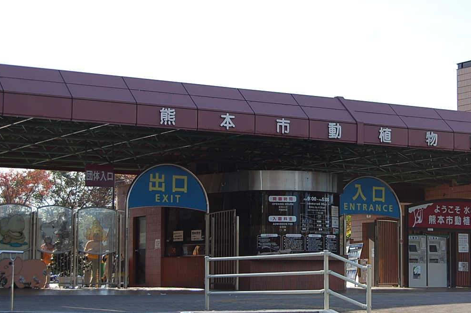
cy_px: 150
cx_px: 343
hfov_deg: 22.2
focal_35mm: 91
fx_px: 1189
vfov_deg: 15.0
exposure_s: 1/500
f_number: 5.6
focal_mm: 40
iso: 200
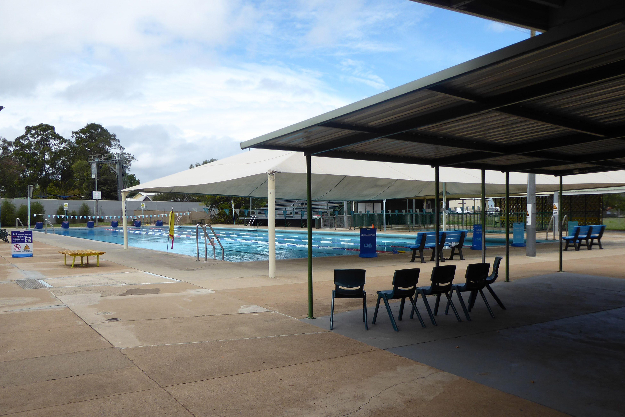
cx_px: 317
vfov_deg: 38.8
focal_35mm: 34
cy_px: 238
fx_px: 590
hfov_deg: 55.8
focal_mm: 5.4
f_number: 3.5
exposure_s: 1/800
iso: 80
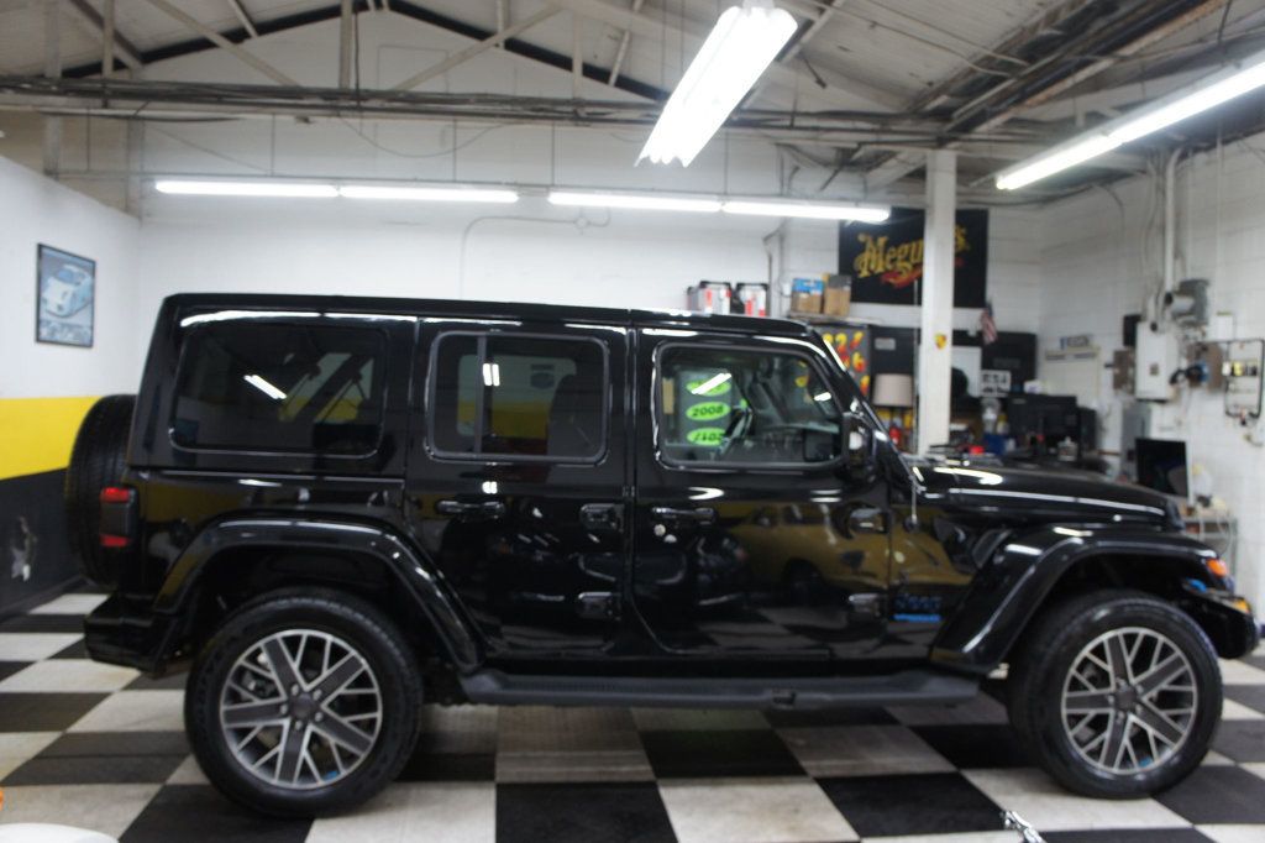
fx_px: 1001
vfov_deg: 45.6
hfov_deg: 64.6
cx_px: 632
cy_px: 422
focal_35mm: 28
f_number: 4
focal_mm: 19
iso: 400
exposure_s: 1/30
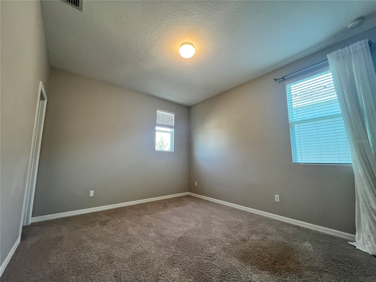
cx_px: 188
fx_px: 141
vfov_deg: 89.9
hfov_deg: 106.2
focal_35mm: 13
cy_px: 141
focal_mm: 1.57
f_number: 1.8
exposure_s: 1/60
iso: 200
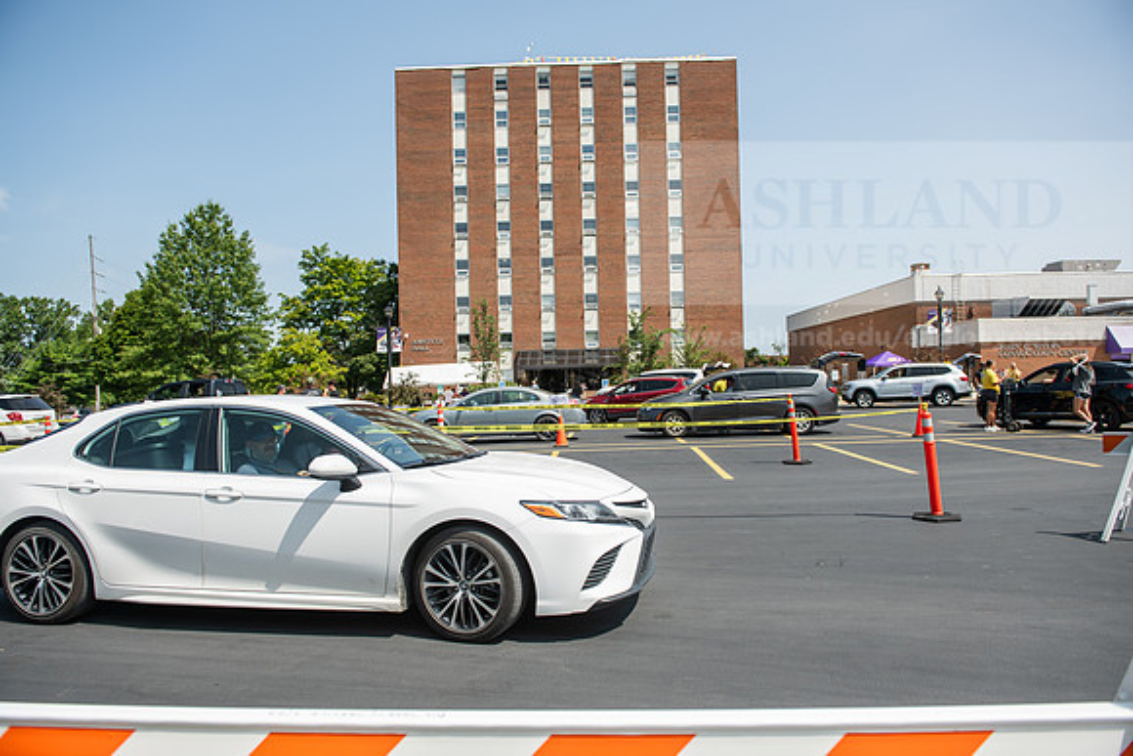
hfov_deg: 69.4
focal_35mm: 26
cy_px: 378
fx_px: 818
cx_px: 566
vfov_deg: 49.6
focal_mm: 26
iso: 64
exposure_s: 1/500
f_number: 4
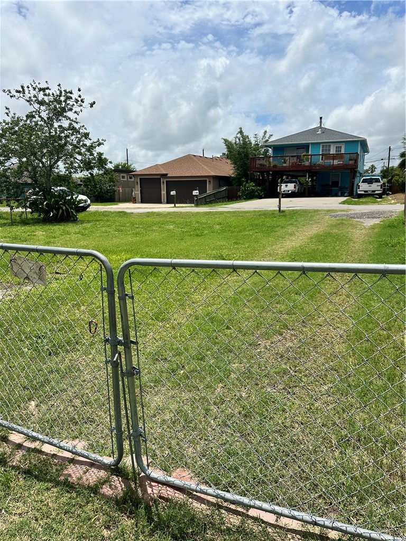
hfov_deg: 56.8
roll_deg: +0.5
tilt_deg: -12.1
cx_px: 203
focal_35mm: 24
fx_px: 375
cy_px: 270
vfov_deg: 71.6
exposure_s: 1/9709
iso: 80
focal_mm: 6.86
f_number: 1.78
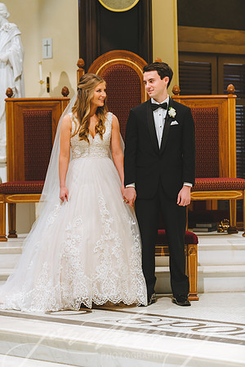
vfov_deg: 15.2
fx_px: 1378
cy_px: 184
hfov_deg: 10.2
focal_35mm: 135
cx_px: 122
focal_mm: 135
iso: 3200
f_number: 2.8
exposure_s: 1/160
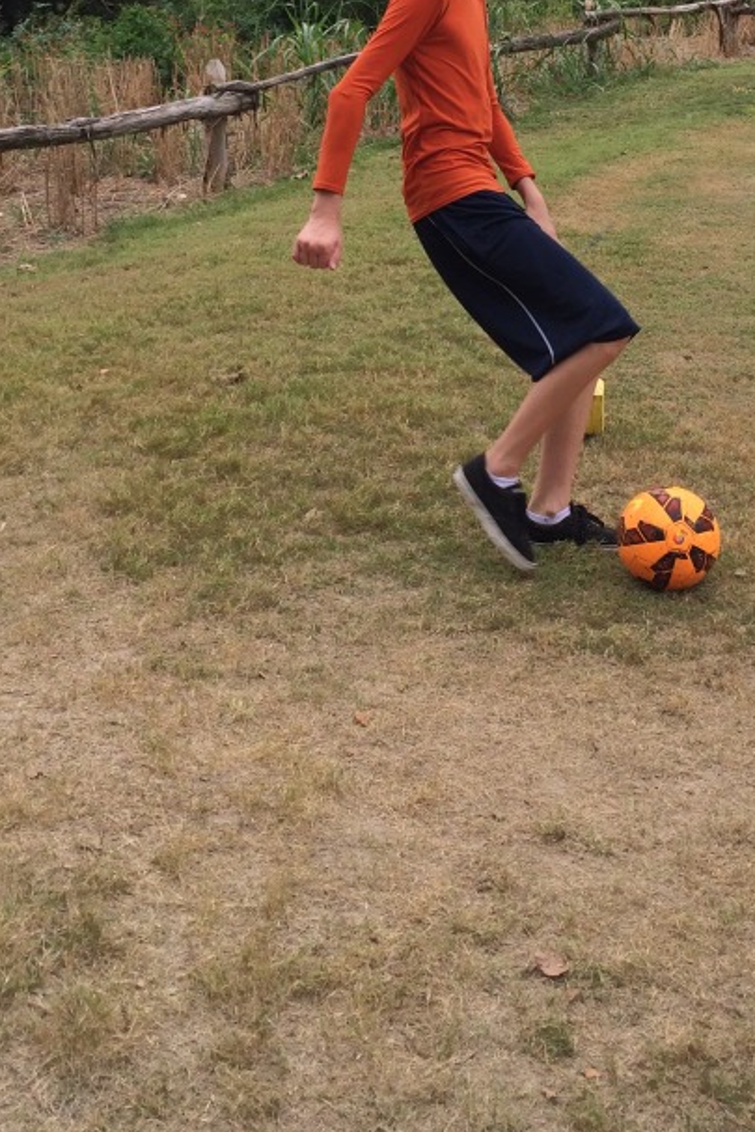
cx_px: 436
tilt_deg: -11.4
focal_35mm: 53
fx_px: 1666
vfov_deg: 36.4
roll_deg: +2.6
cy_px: 241
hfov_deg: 25.5
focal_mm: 4.15
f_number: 2.2
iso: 32
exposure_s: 1/855
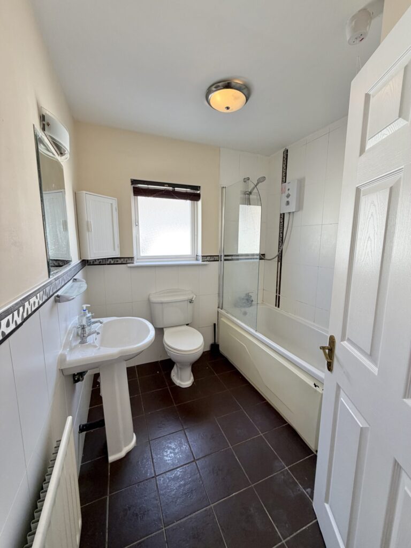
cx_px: 206
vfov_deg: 102.1
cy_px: 274
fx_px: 222
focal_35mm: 14
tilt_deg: -8.9
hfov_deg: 85.7
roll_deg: -0.3
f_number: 2.2
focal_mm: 2.22
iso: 160
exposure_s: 1/121
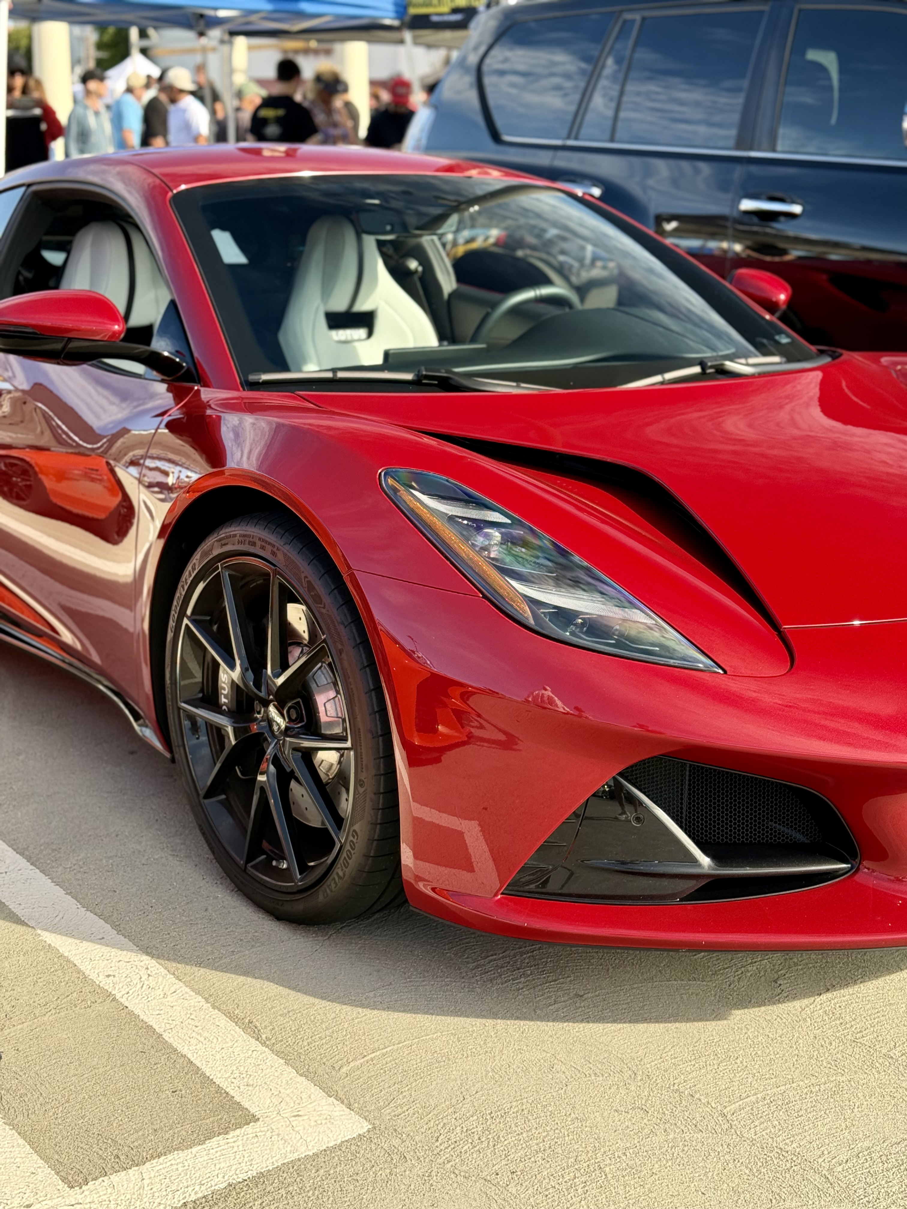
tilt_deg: -14.7
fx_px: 1677
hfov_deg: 30.3
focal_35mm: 48
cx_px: 454
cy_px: 604
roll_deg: -1.5
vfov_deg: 39.7
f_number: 1.78
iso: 80
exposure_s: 1/620
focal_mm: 6.76
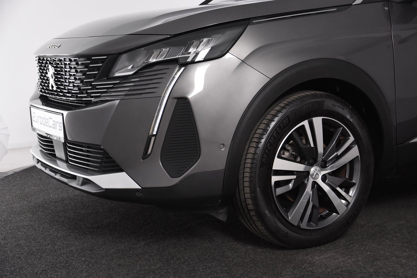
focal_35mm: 57
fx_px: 660
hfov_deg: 35.1
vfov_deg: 23.8
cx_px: 208
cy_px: 139
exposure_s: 1/100
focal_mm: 38
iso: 1600
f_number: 5
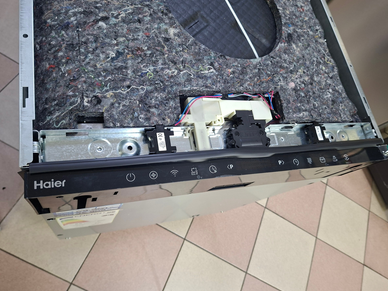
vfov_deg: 56.8
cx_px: 199
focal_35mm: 24
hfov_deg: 71.6
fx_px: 269
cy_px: 143
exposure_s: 1/33
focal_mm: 5.54
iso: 320
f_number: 1.8
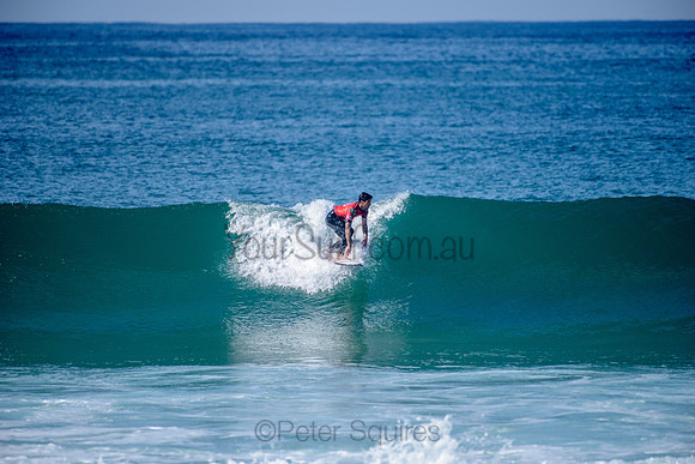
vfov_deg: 2.8
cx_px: 348
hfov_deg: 4.1
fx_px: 9655
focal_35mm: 500
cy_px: 232
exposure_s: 1/2000
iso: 160
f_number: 5.6
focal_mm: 500
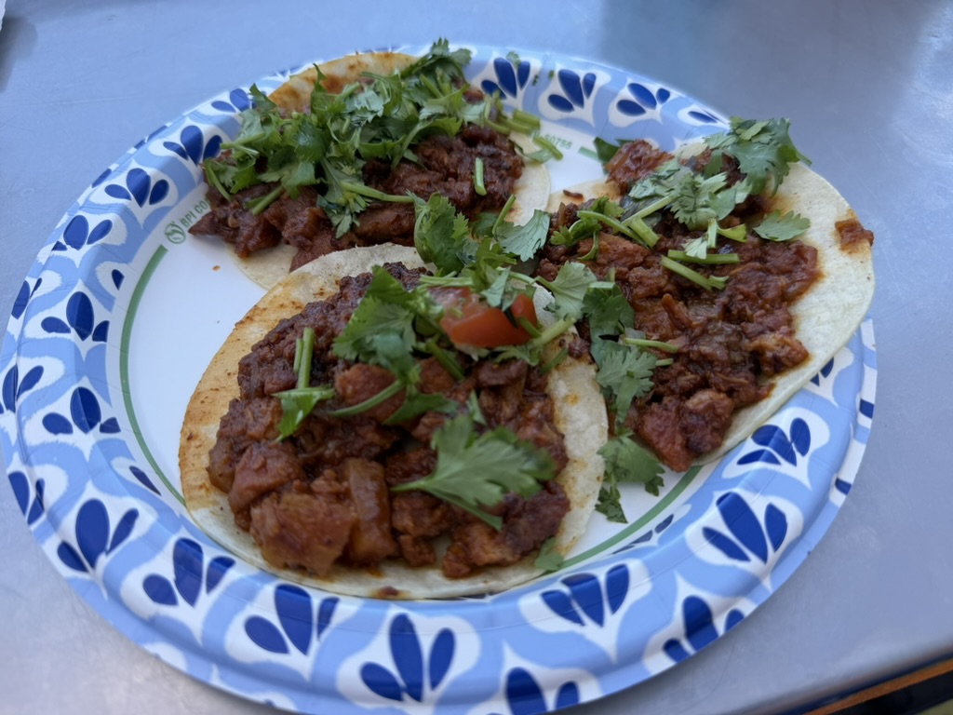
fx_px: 661
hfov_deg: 71.6
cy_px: 358
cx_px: 476
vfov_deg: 56.8
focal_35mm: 24
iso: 80
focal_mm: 6.76
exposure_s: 1/389
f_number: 1.78
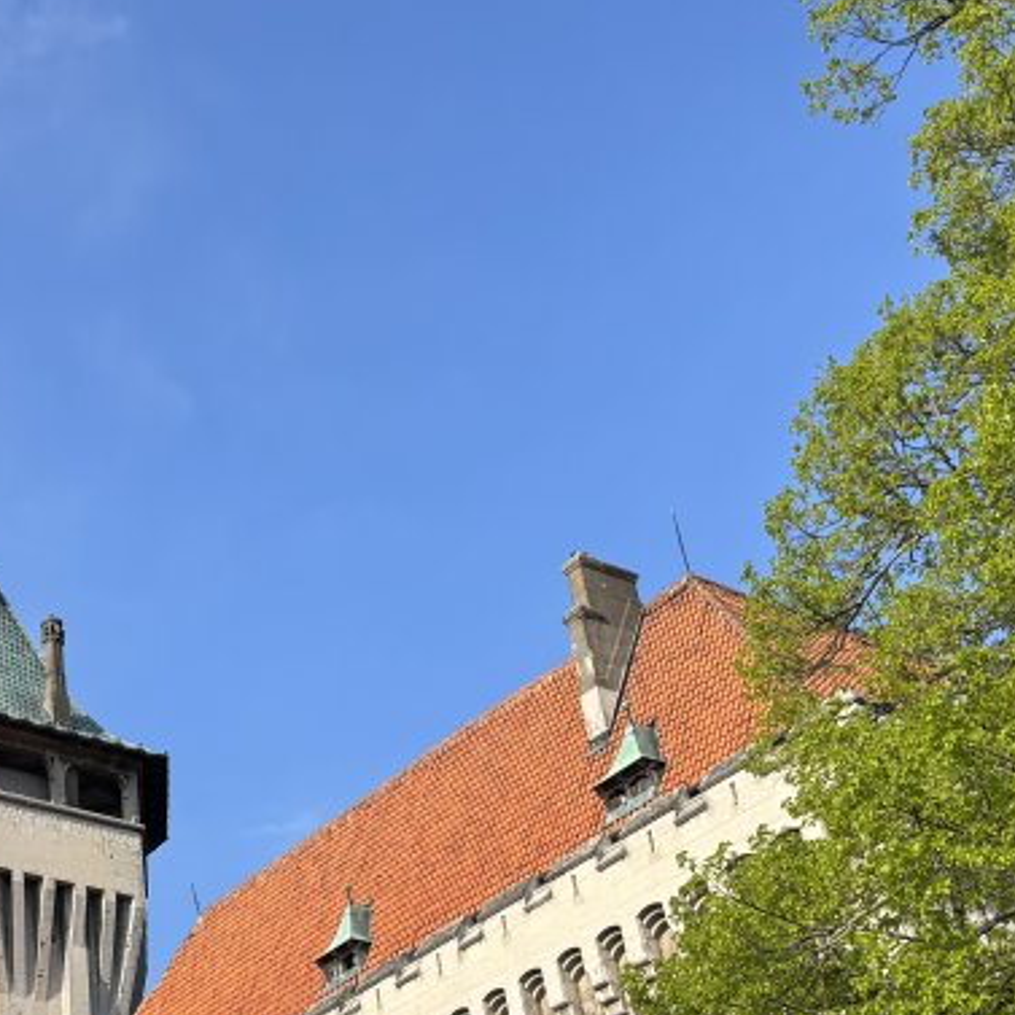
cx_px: 100
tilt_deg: +30.4
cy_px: 687
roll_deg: +3.9
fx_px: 2024
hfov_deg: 27.2
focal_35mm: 61
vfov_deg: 28.0
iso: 50
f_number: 1.6
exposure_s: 1/2288
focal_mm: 5.96
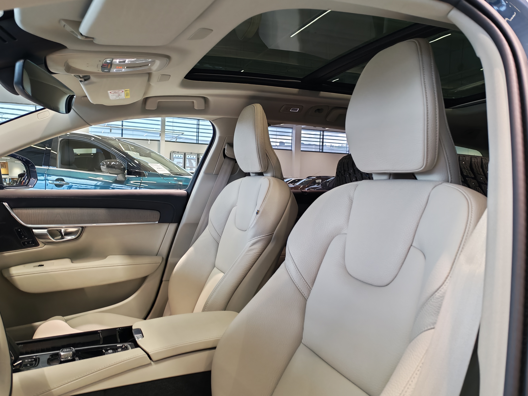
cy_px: 198
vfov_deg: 48.2
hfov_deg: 61.7
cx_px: 264
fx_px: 442
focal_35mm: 29
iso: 333
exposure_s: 1/100
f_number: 1.9
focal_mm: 6.12
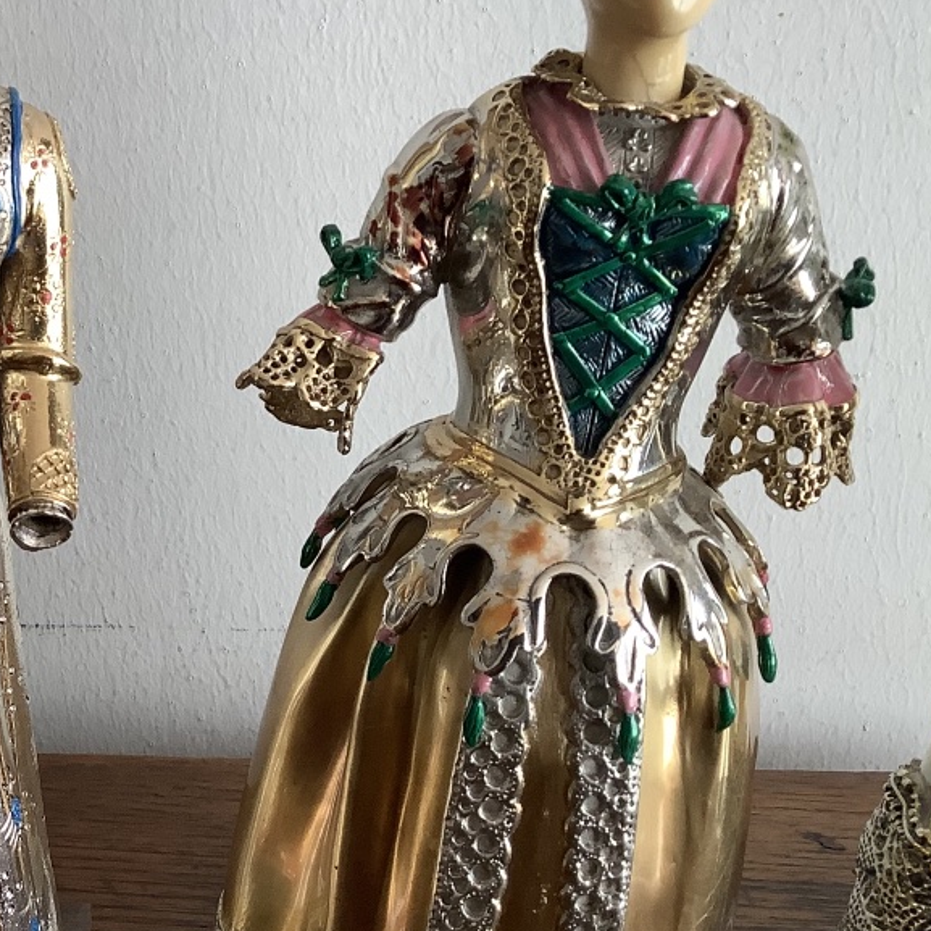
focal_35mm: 57
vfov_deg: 30.0
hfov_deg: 28.5
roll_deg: -1.6
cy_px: 437
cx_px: 34
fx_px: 1734
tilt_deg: -22.1
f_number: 2.4
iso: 64
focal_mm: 3.3
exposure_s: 1/50
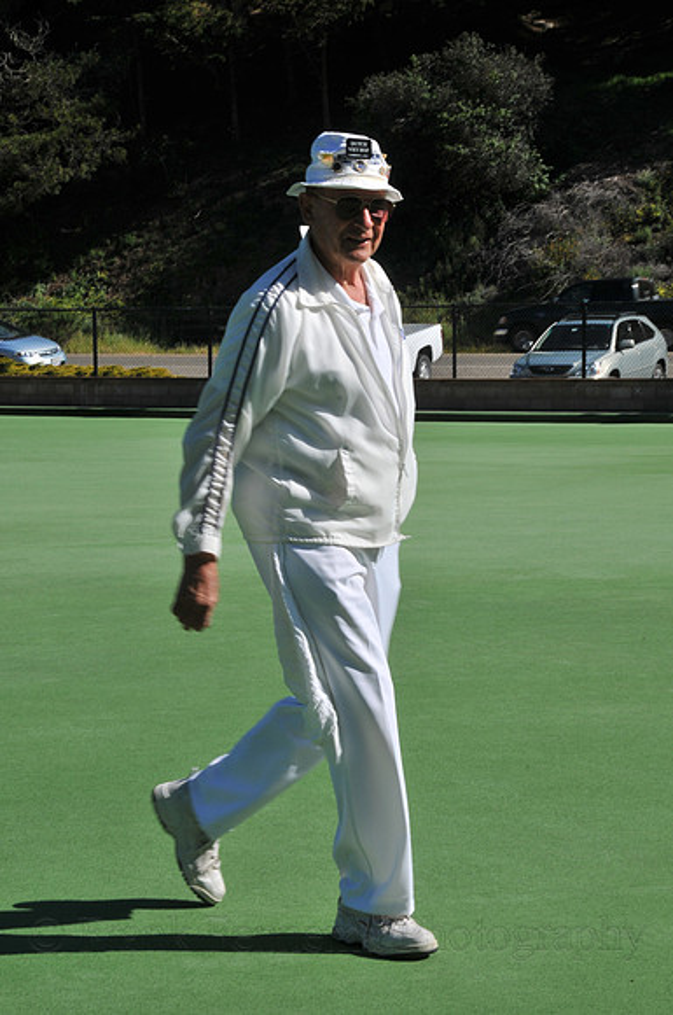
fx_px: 2531
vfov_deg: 22.7
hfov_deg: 15.1
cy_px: 508
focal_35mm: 90
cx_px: 336
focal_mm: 60
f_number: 22
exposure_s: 1/125
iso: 200
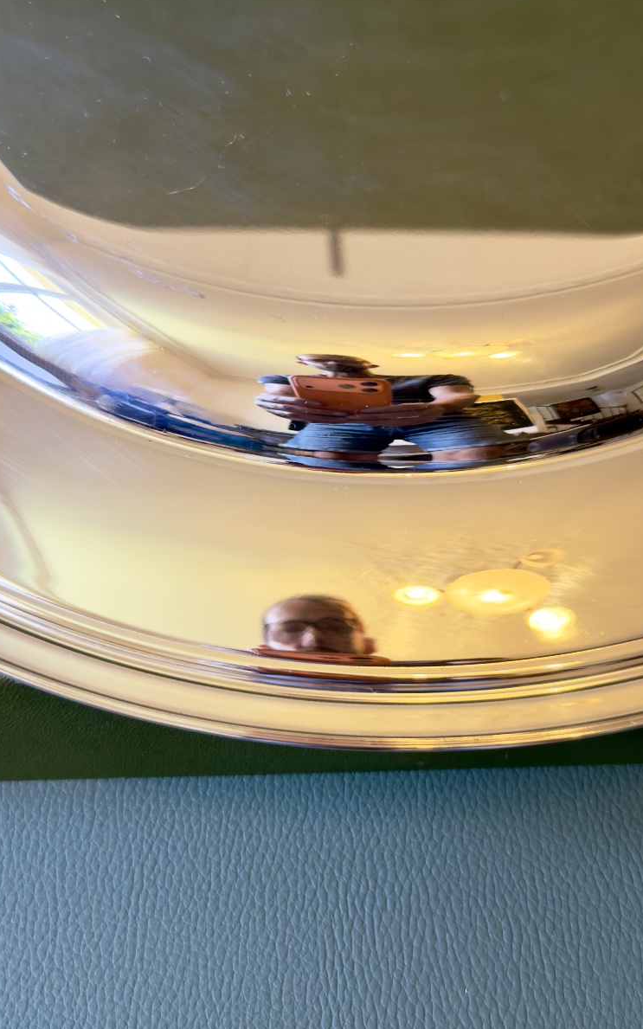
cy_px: 513
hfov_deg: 28.0
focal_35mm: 46
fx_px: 1290
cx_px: 338
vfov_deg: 43.5
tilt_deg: -58.4
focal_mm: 6.76
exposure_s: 1/63
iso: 160
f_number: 1.78
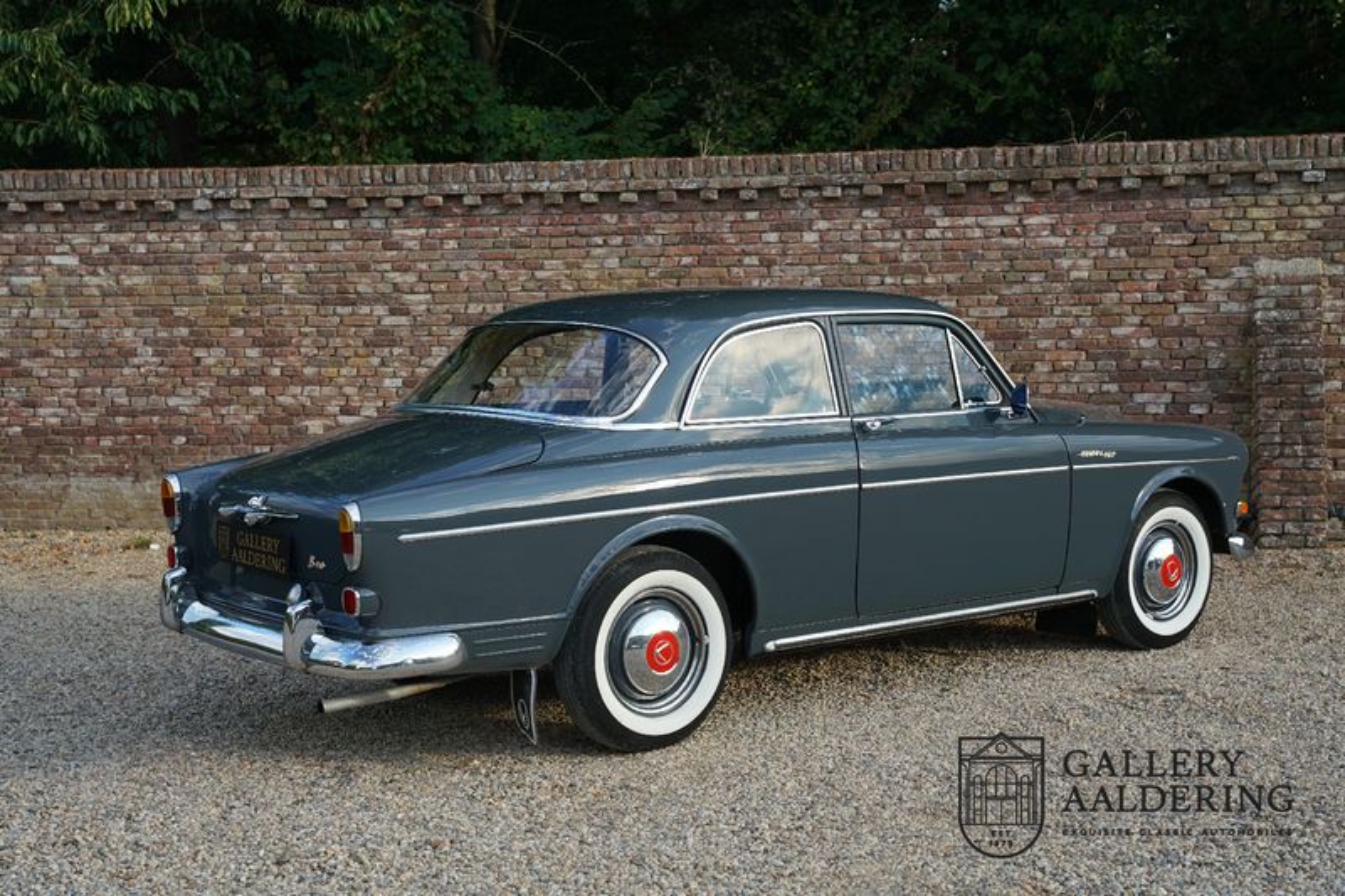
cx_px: 672
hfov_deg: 41.4
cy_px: 448
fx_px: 1778
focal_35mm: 48
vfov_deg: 28.3
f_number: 6.3
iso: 125
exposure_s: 1/60
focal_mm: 47.6
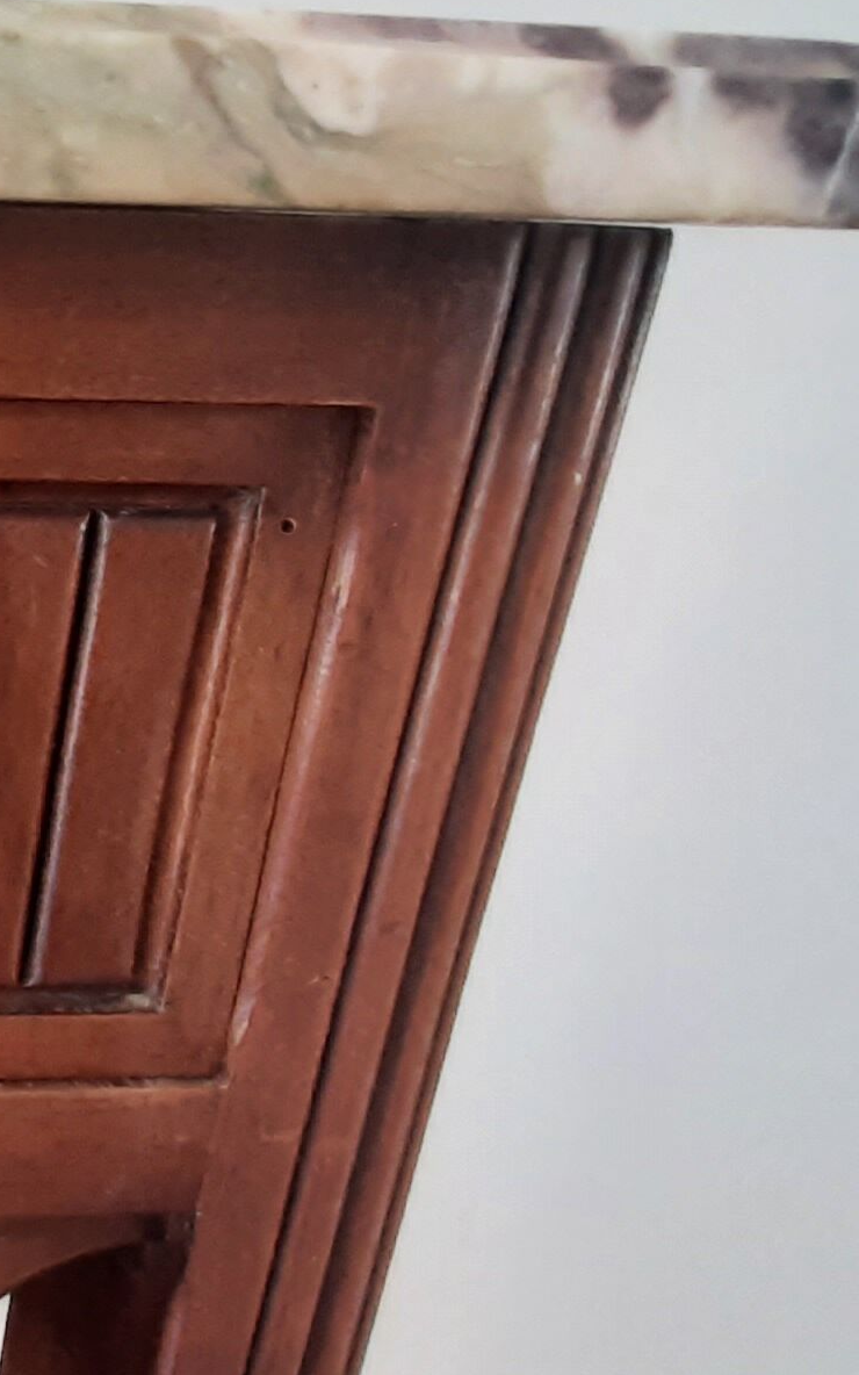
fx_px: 1423
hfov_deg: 23.3
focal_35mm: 38
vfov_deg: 51.5
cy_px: 662
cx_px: -571
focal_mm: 1.42
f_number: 2.2
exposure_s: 1/50
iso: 125
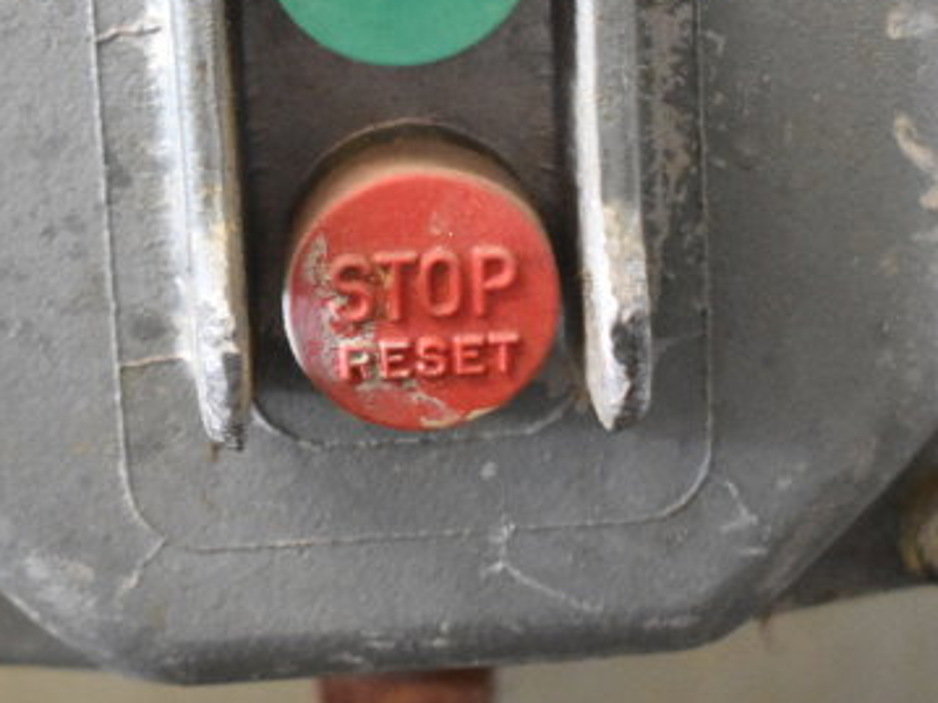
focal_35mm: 125
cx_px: 439
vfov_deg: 11.5
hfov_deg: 15.8
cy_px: -286
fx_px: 3386
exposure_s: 1/80
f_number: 4.5
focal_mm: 34
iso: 6400
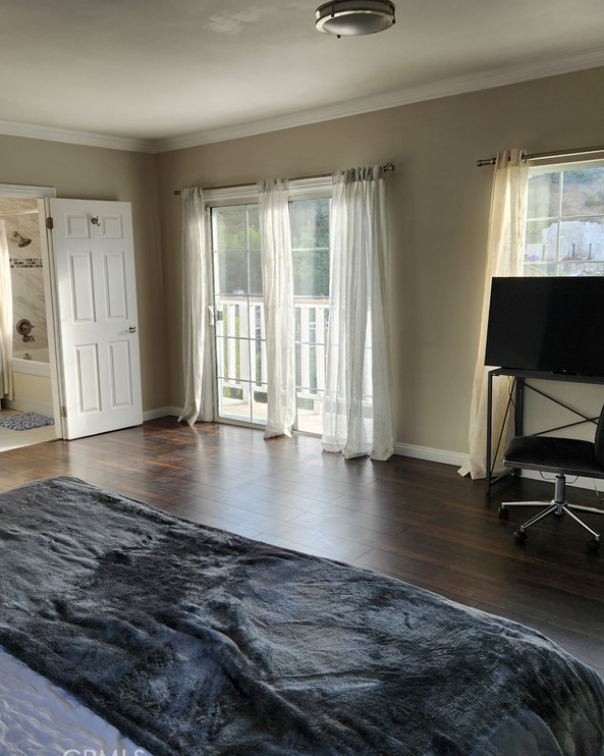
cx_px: 270
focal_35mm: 31
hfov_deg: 47.0
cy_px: 382
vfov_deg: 57.2
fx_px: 693
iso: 50
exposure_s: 1/180
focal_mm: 5.4
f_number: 1.8
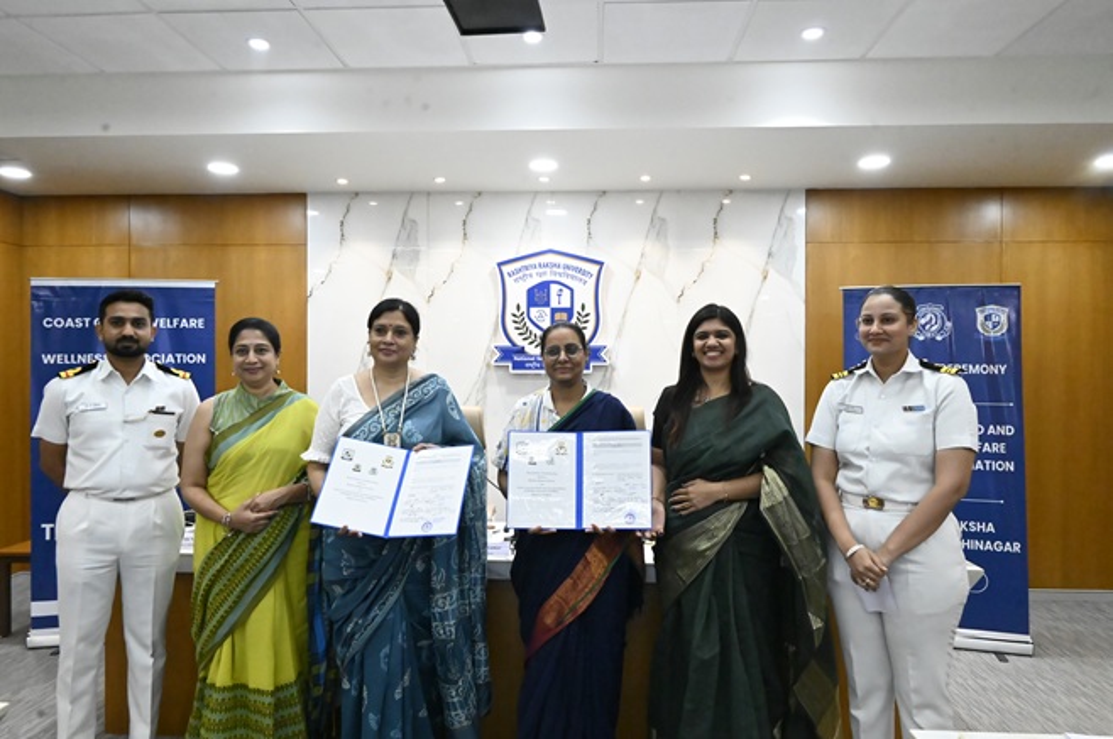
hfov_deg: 70.5
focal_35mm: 26
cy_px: 370
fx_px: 787
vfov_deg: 50.3
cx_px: 556
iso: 20000
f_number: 9
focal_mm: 25.5
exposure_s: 1/320
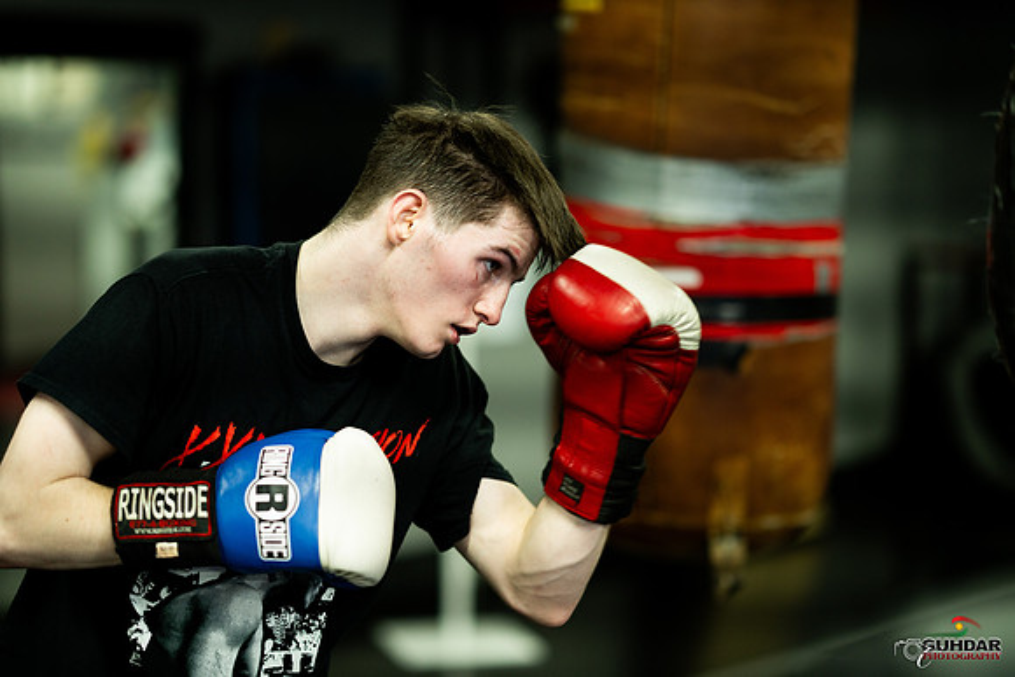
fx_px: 2397
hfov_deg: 23.9
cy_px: 338
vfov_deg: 16.1
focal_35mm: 85
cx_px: 508
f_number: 1.4
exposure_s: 1/250
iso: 800
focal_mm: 85
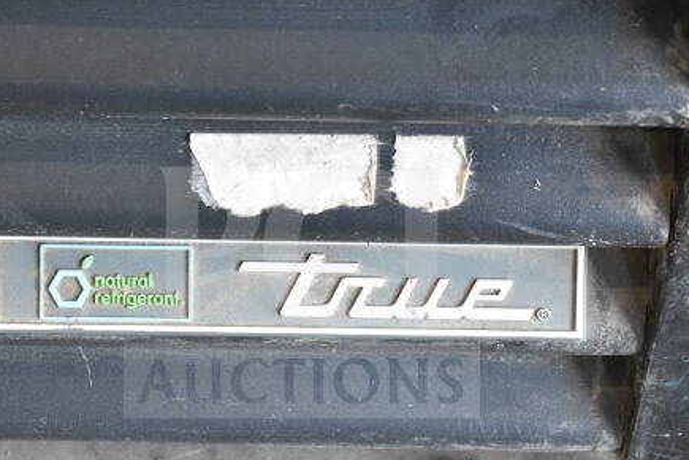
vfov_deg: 11.8
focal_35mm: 116
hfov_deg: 17.7
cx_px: 301
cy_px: 293
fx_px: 2214
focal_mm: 55
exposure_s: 1/100
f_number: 5.6
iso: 2800
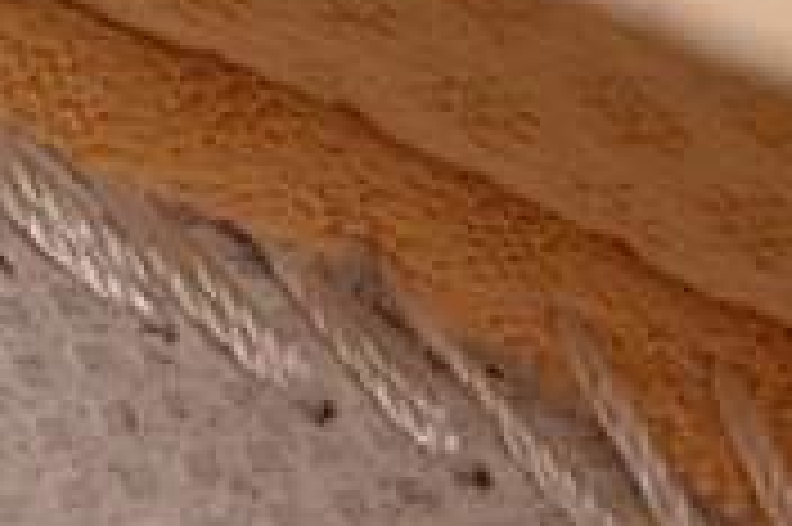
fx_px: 10132
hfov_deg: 4.5
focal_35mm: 461
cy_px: 1551
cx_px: 234
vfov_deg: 2.9
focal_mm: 50
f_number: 7.1
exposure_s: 1/80
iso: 160
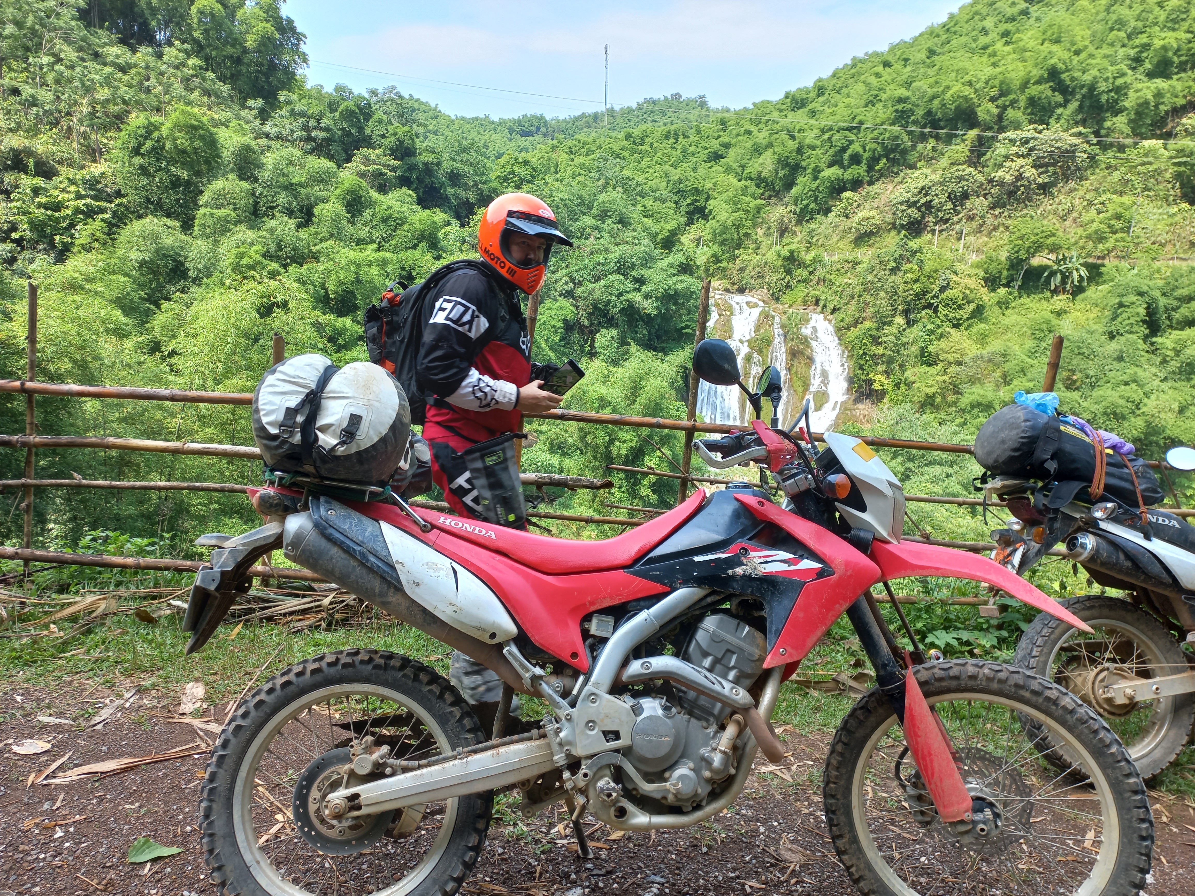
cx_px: 598
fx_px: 863
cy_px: 448
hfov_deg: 69.4
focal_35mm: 25
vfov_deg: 54.9
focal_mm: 4.6
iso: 25
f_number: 1.8
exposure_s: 1/119
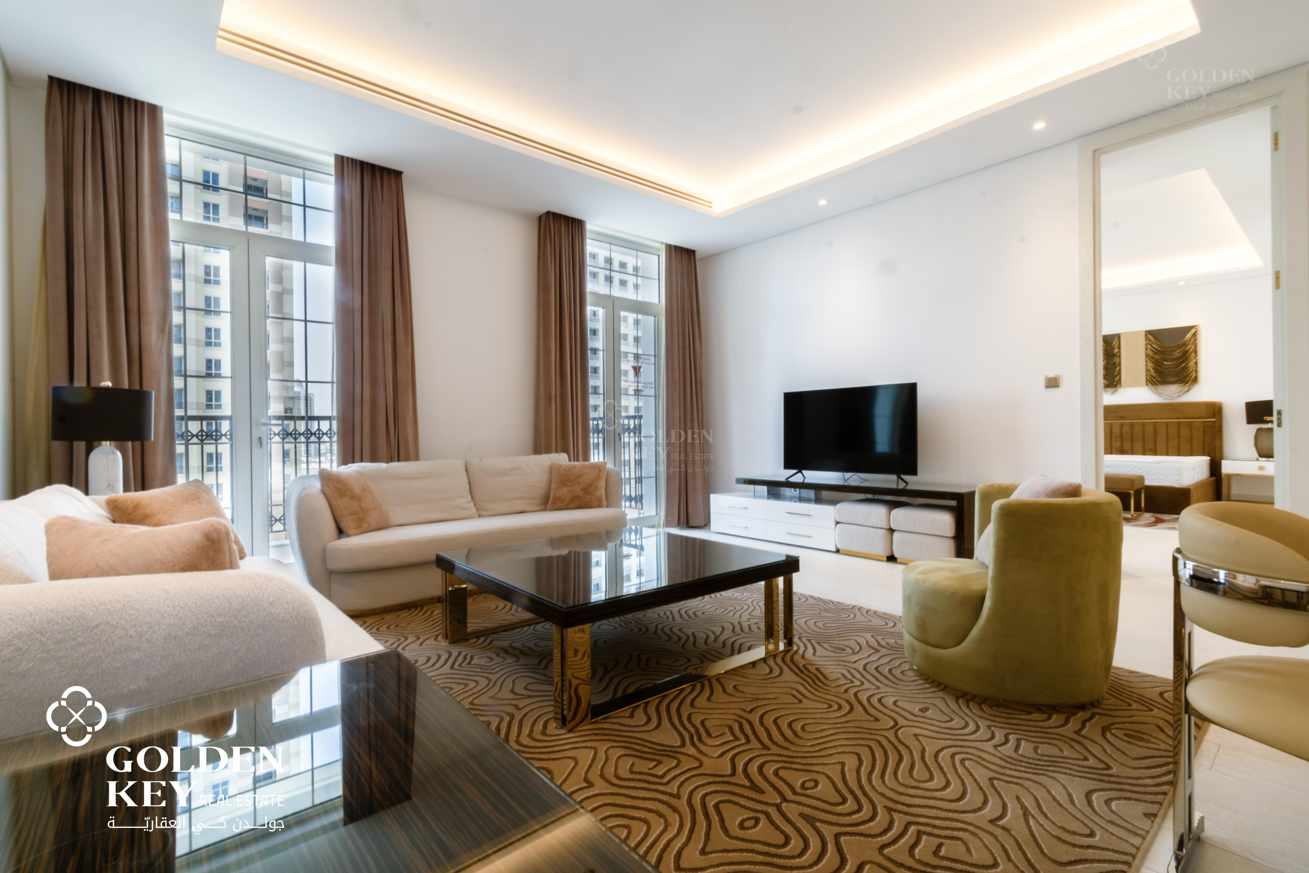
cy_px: 436
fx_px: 545
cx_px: 654
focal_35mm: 15
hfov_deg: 100.4
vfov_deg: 77.3
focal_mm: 10
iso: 100
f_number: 22
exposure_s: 1/6
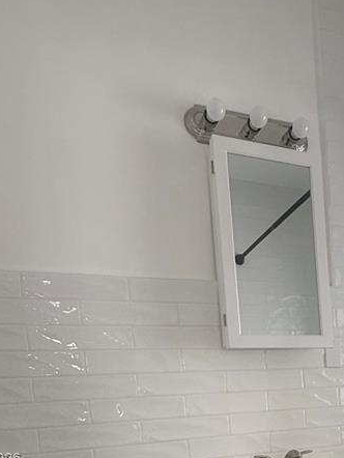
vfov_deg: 42.2
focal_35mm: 38
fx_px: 503
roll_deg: +3.3
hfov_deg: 35.9
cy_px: 460
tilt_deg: -6.2
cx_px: 295
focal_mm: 2.22
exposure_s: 1/99
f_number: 2.2
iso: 100
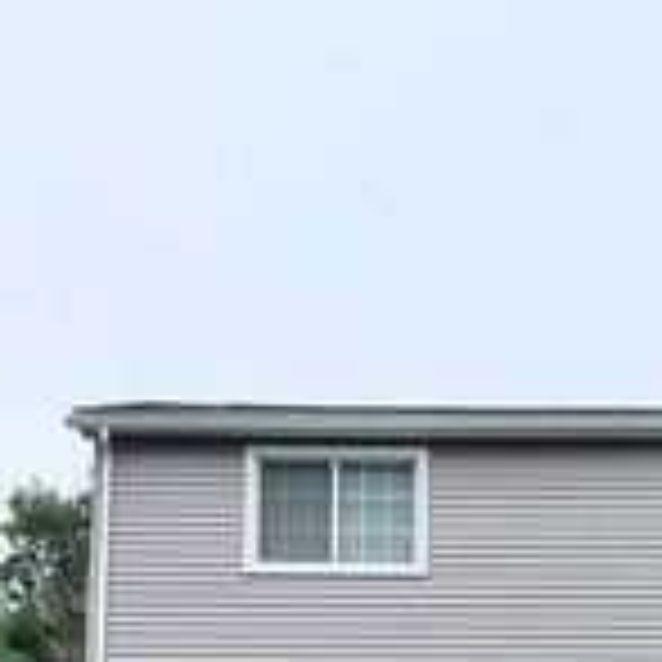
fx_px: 1558
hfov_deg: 23.9
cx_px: 405
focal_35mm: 72
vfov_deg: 23.2
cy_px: 628
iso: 80
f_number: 1.78
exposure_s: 1/1230
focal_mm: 6.76
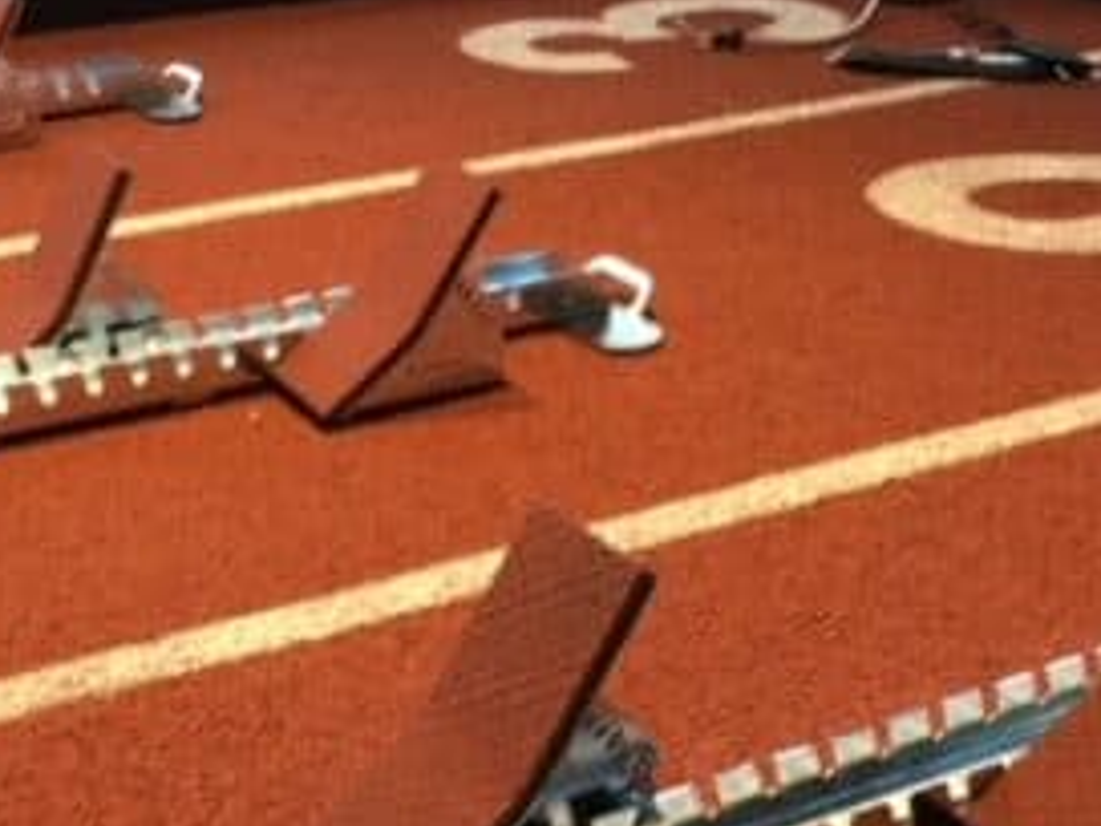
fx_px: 2036
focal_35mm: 64
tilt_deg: -27.7
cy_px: 611
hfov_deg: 30.3
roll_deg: +0.9
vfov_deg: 22.7
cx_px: 510
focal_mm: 4.15
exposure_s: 1/33
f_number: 2.2
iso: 40
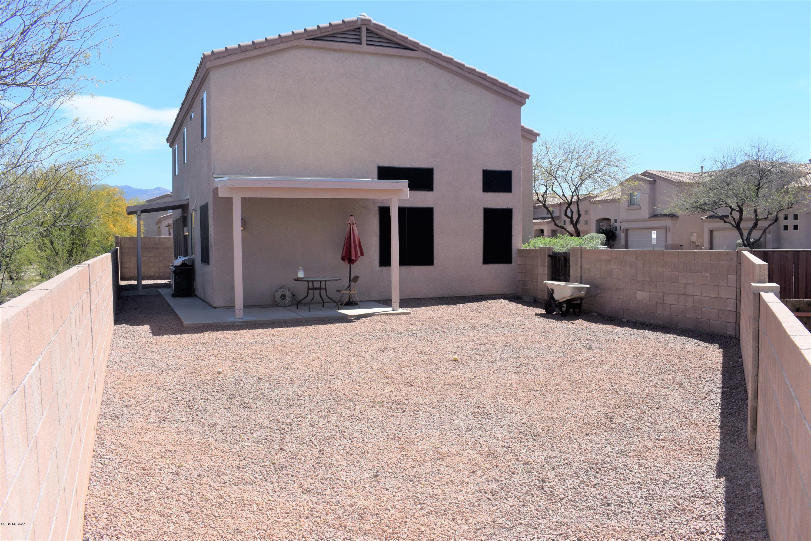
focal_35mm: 30
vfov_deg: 43.6
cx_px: 406
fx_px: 676
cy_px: 270
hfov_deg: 61.9
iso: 100
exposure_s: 1/250
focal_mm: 20
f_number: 9
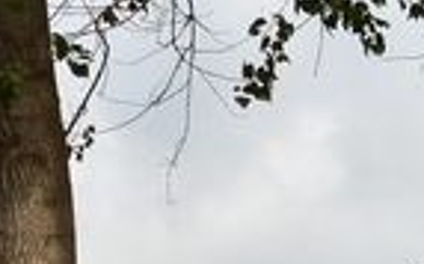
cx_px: 463
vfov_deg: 7.5
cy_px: 540
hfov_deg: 12.3
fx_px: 1927
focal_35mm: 167
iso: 180
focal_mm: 26
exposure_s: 1/125
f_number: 11
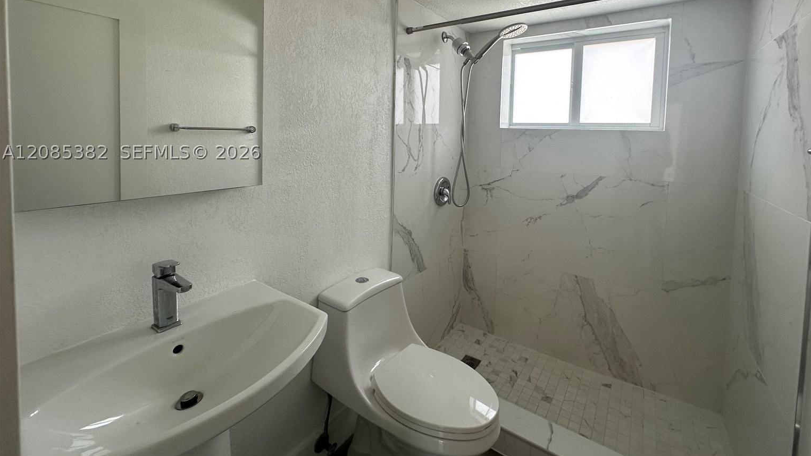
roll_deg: -1.3
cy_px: 152
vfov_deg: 65.3
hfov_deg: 99.3
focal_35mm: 16
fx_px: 344
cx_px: 423
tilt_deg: -2.6
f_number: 2.2
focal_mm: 2.22
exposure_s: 1/99
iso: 50
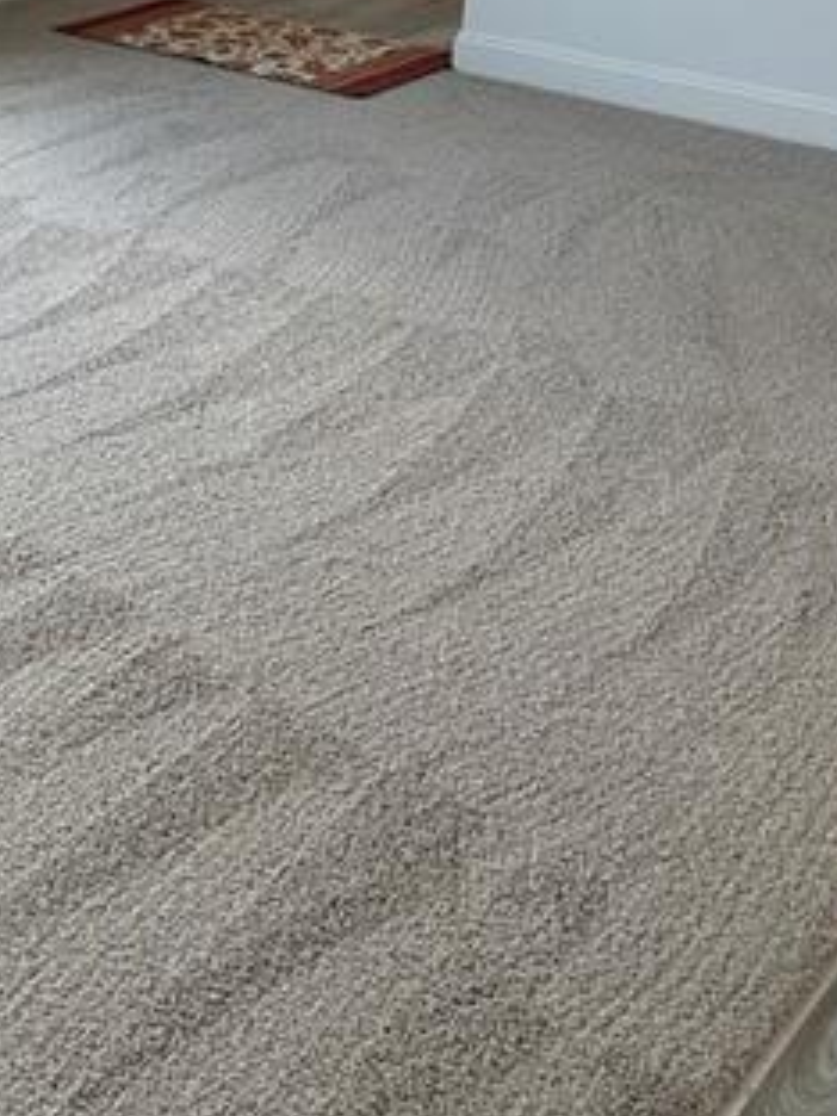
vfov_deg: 29.1
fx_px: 2063
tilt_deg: -14.9
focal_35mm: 64
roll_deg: -1.7
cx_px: 29
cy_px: 114
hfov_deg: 22.2
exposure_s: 1/125
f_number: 1.5
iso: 32
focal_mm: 5.7
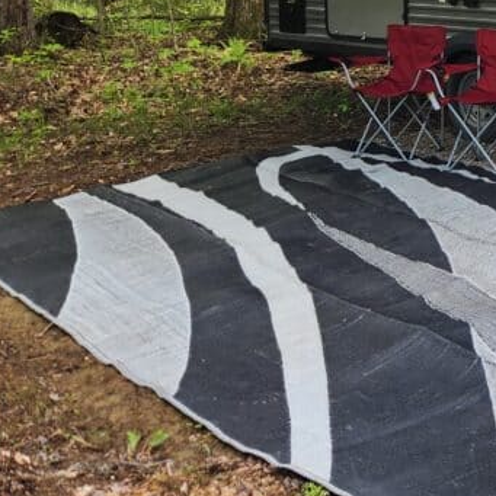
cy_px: -26
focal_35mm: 61
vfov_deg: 26.3
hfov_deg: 24.3
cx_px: 663
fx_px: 989
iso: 25
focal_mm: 5.4
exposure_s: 1/180
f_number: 1.8
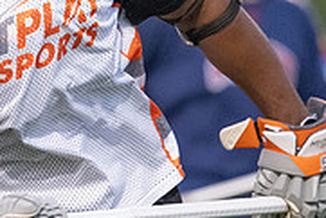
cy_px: -32
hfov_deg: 1.2
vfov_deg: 0.8
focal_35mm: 1663
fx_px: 15071
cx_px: -92
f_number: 4.5
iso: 7200
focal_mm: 400
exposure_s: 1/800
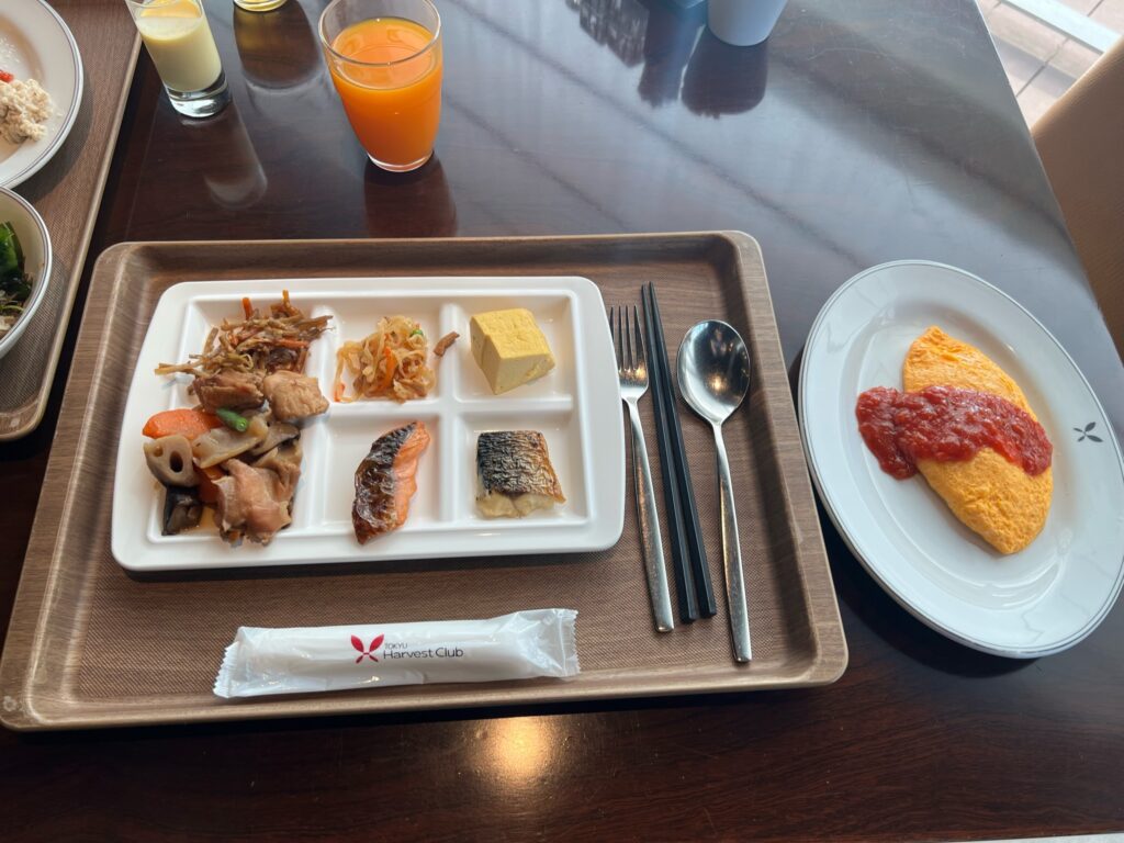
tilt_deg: -62.2
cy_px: 422
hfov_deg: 67.3
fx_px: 844
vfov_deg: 53.1
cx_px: 562
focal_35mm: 26
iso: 40
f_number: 1.5
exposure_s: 1/238
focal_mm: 5.7
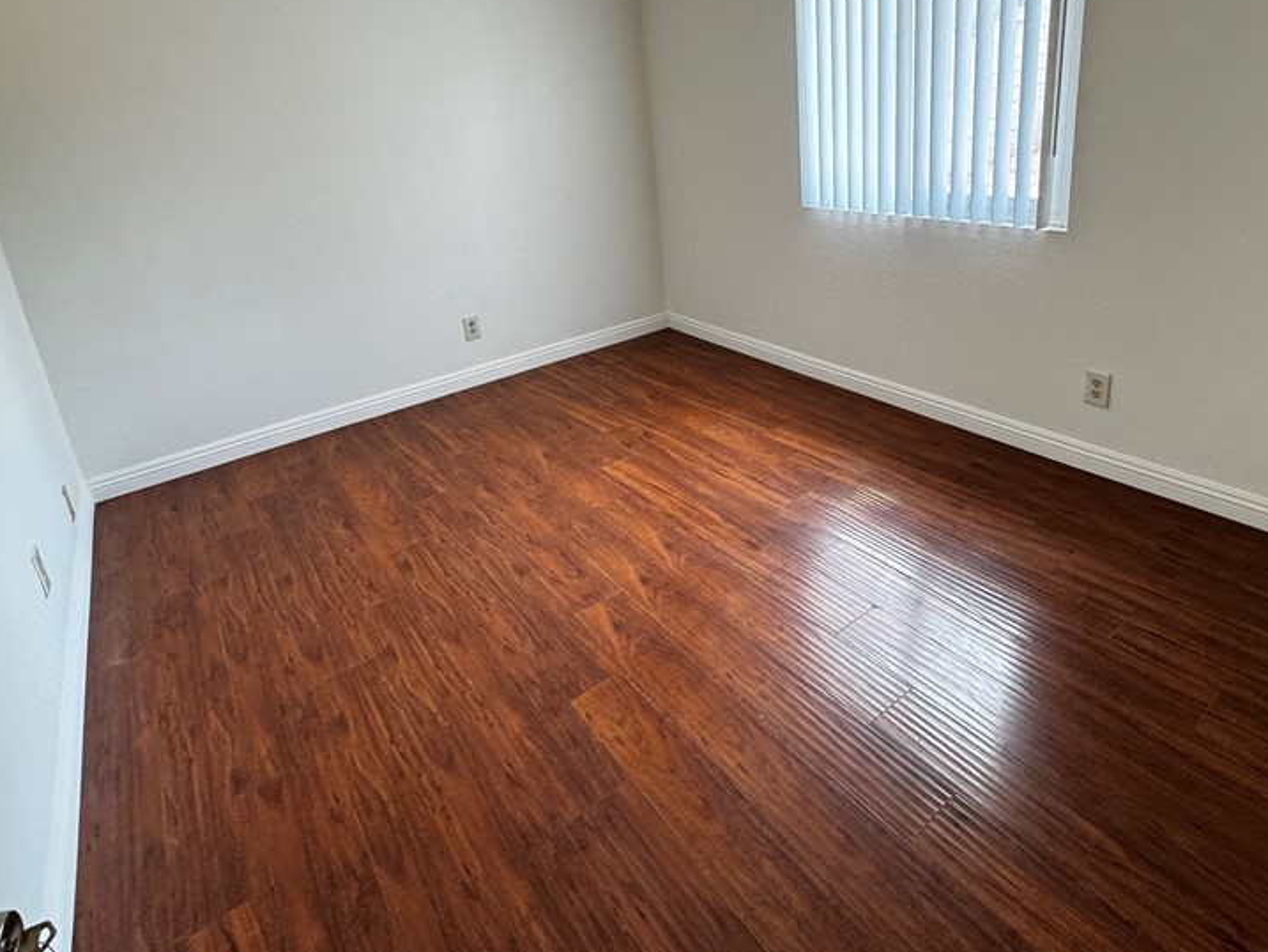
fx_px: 733
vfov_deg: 64.2
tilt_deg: -17.6
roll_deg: +4.7
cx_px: 670
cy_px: 313
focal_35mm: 20
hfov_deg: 81.7
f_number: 2.2
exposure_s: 1/99
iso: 250
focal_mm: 2.22
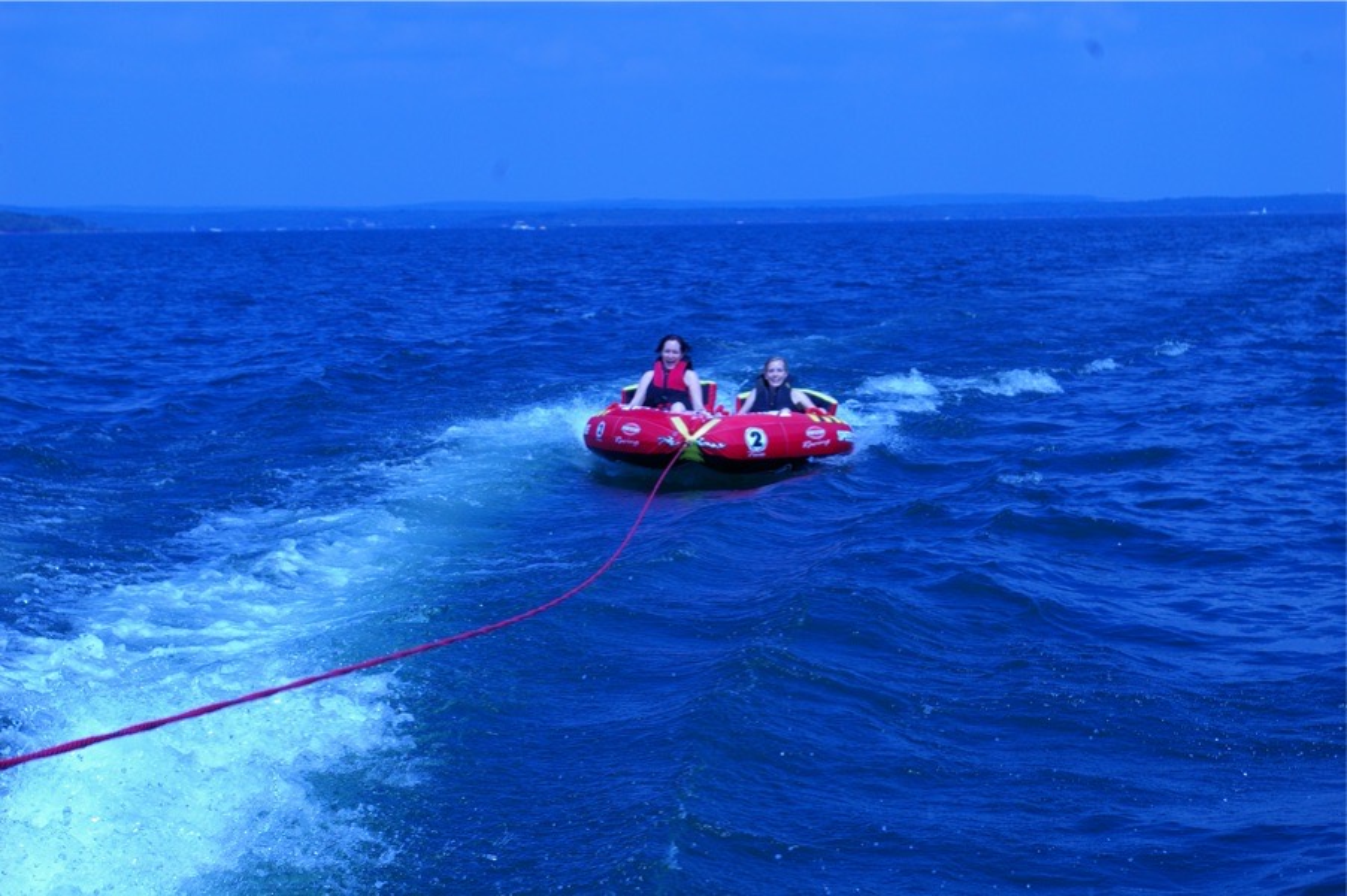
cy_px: 448
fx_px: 3085
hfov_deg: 24.6
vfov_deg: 16.5
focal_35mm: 82
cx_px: 674
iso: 200
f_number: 11
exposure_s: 1/350
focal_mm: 55
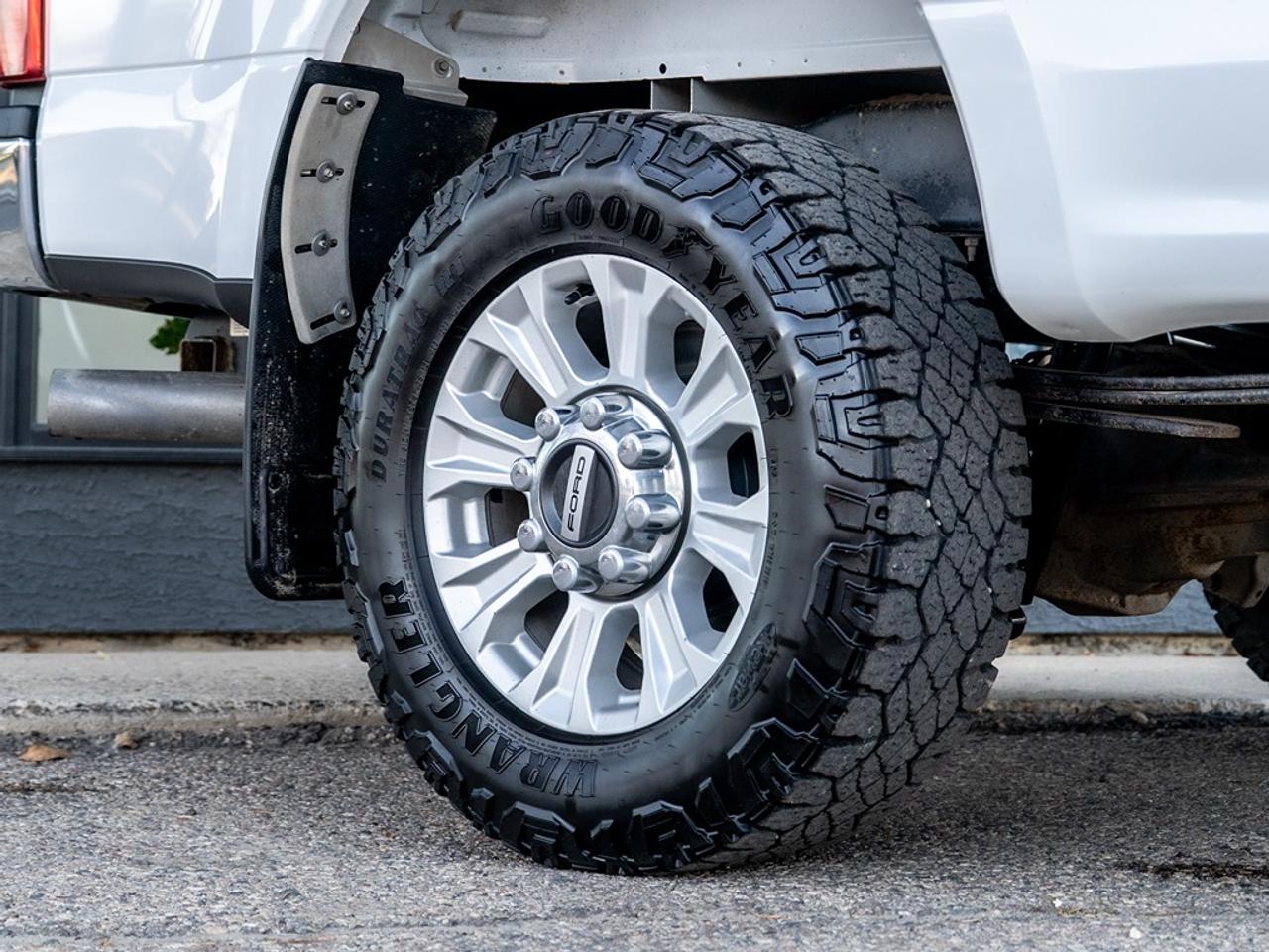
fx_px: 3007
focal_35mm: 82
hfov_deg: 23.8
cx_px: 646
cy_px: 235
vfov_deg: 17.9
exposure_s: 1/160
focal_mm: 48
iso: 400
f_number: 4
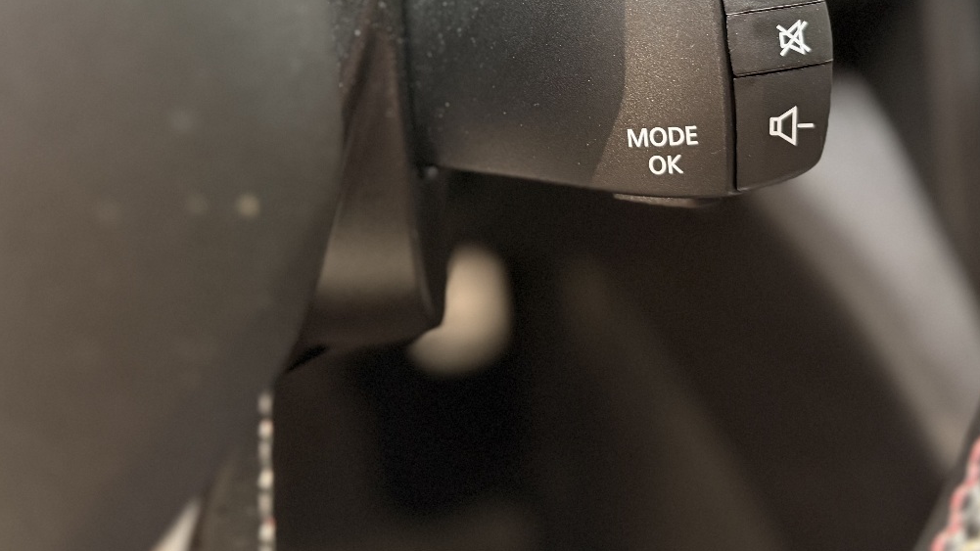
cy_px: -54
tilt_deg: -24.9
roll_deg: +0.6
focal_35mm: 47
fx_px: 1221
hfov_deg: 43.7
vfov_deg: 23.8
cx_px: 496
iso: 640
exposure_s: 1/50
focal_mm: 6.76
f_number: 1.78
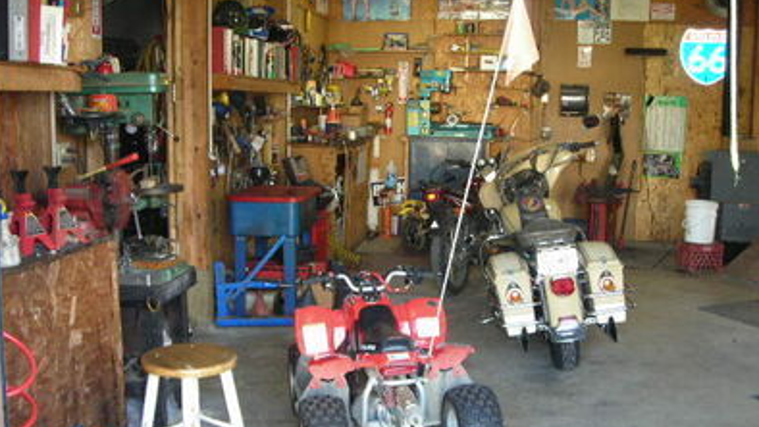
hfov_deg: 48.3
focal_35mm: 42
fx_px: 846
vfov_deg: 28.4
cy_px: 215
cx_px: 376
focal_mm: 6.3
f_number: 3.2
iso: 160
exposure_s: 1/30
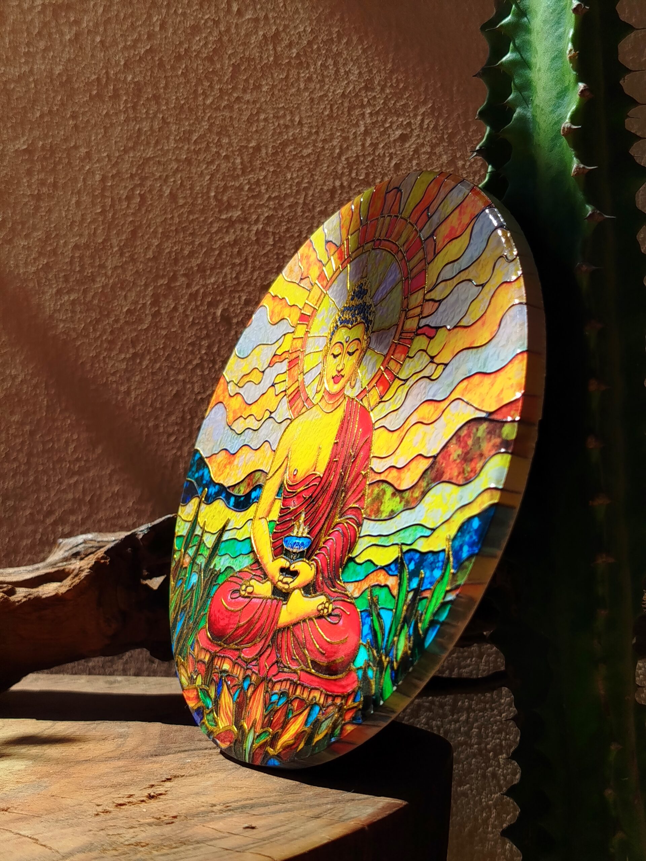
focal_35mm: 48
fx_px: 1194
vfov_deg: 39.7
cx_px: 323
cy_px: 430
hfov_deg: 30.3
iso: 50
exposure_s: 1/1289
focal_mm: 5.31
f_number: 1.7
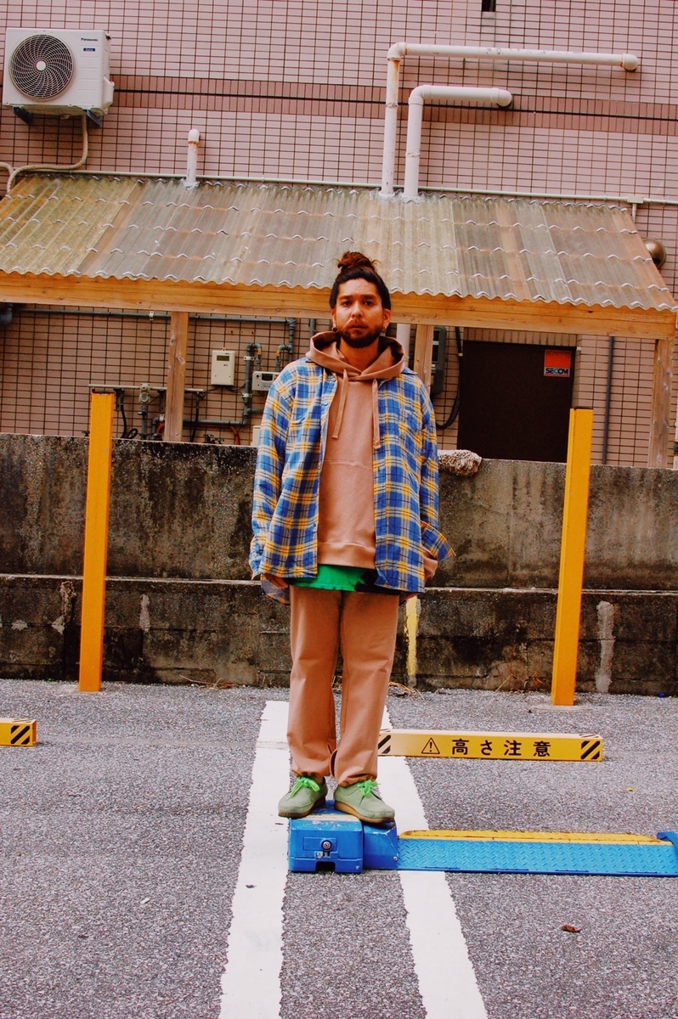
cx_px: 339
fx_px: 1486
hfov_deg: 25.7
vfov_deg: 37.9
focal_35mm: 52
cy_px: 510
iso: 800
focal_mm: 35
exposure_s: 1/500
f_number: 11
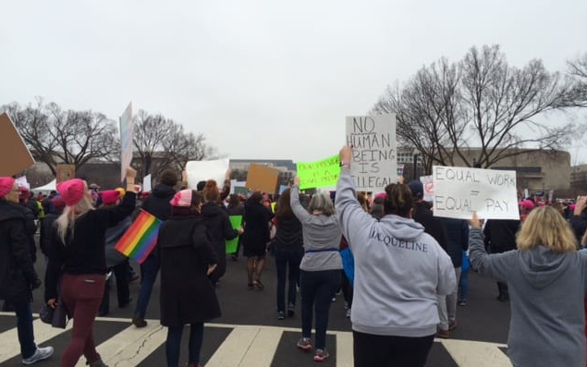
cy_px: 206
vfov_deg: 40.5
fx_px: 496
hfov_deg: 61.2
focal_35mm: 31
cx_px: 292
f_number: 2.2
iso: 32
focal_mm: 4.15
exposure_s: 1/477
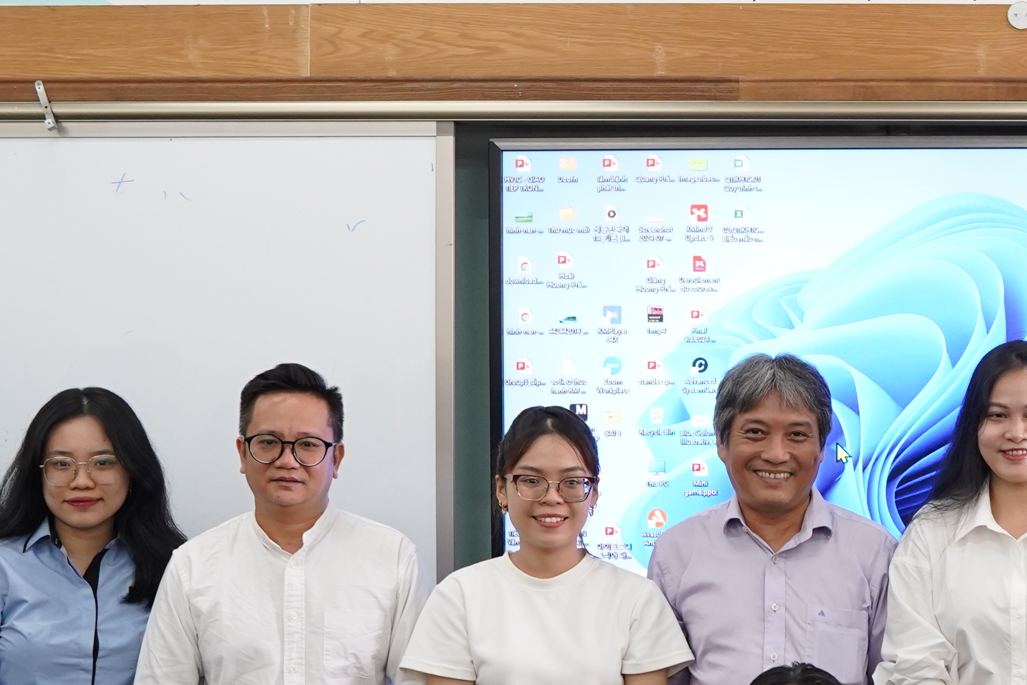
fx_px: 2443
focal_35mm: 86
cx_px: 922
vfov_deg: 16.0
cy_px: 318
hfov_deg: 23.1
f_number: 4
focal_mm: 27.2
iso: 2000
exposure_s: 1/100
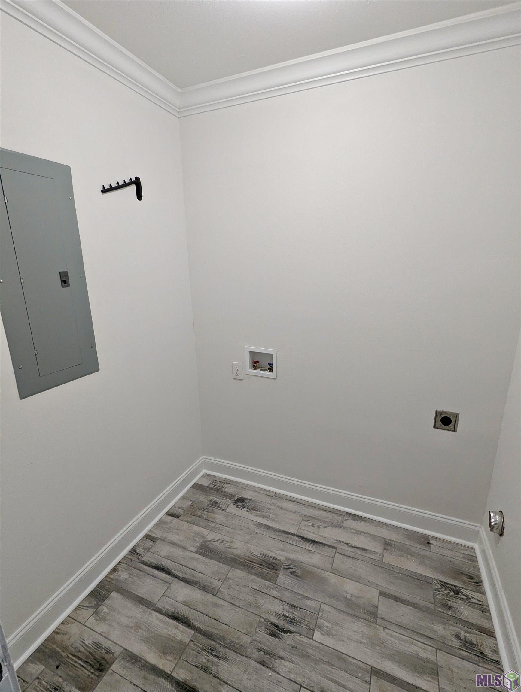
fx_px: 320
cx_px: 260
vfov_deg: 94.4
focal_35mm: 16
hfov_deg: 78.2
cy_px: 346
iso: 129
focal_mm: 2.35
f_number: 2.2
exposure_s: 1/40
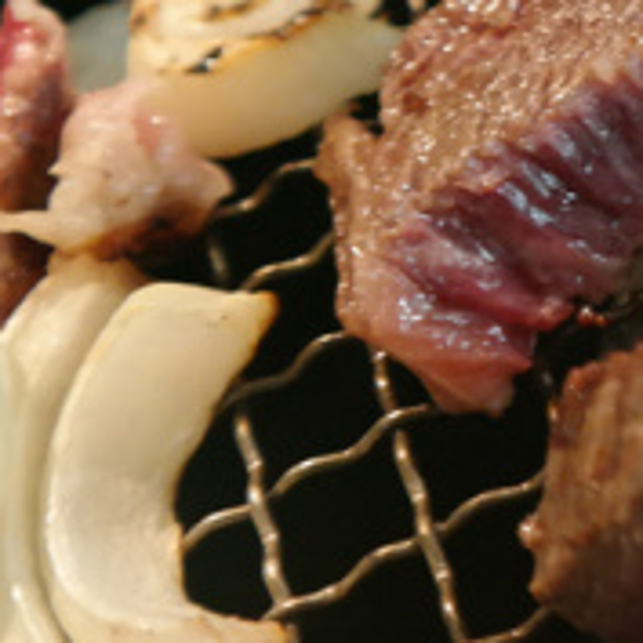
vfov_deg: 17.3
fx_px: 2081
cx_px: 1257
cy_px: 54
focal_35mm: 99
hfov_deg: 14.7
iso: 1600
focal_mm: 18
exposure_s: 1/40
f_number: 3.5
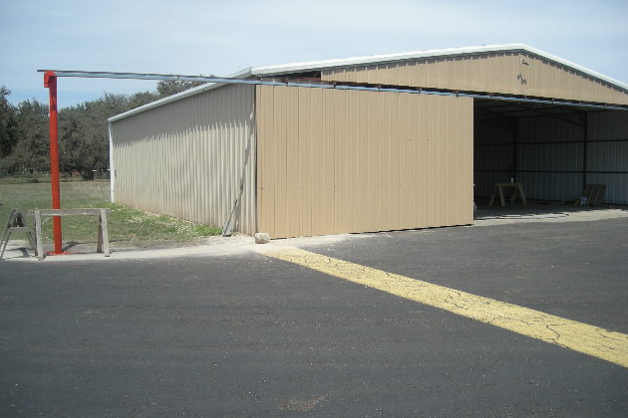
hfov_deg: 51.9
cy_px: 199
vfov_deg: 35.9
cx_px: 315
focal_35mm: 37
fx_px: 645
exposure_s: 1/255
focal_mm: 5.7
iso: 50
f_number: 5.7
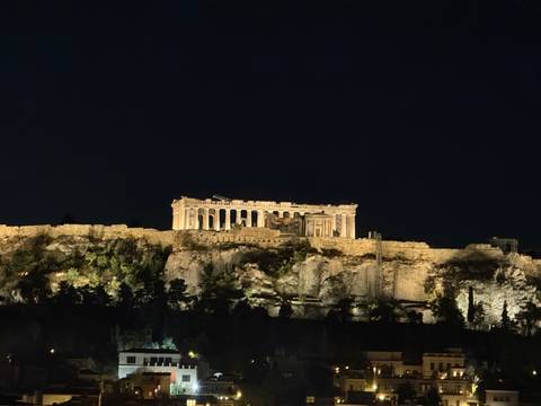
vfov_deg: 12.3
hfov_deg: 16.4
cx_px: 270
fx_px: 1875
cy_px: 203
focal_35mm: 120
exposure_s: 1/20
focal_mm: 15.66
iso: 2500
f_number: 2.8
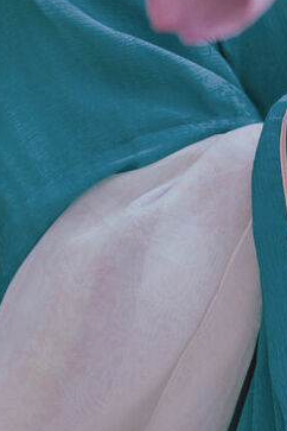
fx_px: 4412
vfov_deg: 5.5
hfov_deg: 3.7
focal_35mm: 369
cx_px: 364
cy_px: -217
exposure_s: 1/800
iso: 100
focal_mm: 85
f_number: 1.8
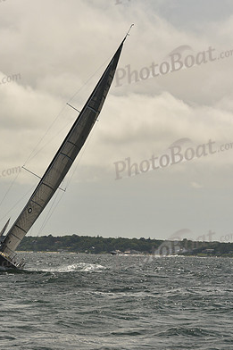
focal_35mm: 163
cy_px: 123
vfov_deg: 12.6
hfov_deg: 8.4
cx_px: 67
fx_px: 1584
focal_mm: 110
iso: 320
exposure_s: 1/1000
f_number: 9
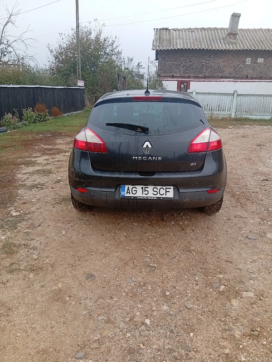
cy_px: 181
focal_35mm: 26
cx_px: 136
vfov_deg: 67.2
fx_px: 272
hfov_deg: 53.2
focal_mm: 3.96
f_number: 1.8
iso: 51
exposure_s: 1/133
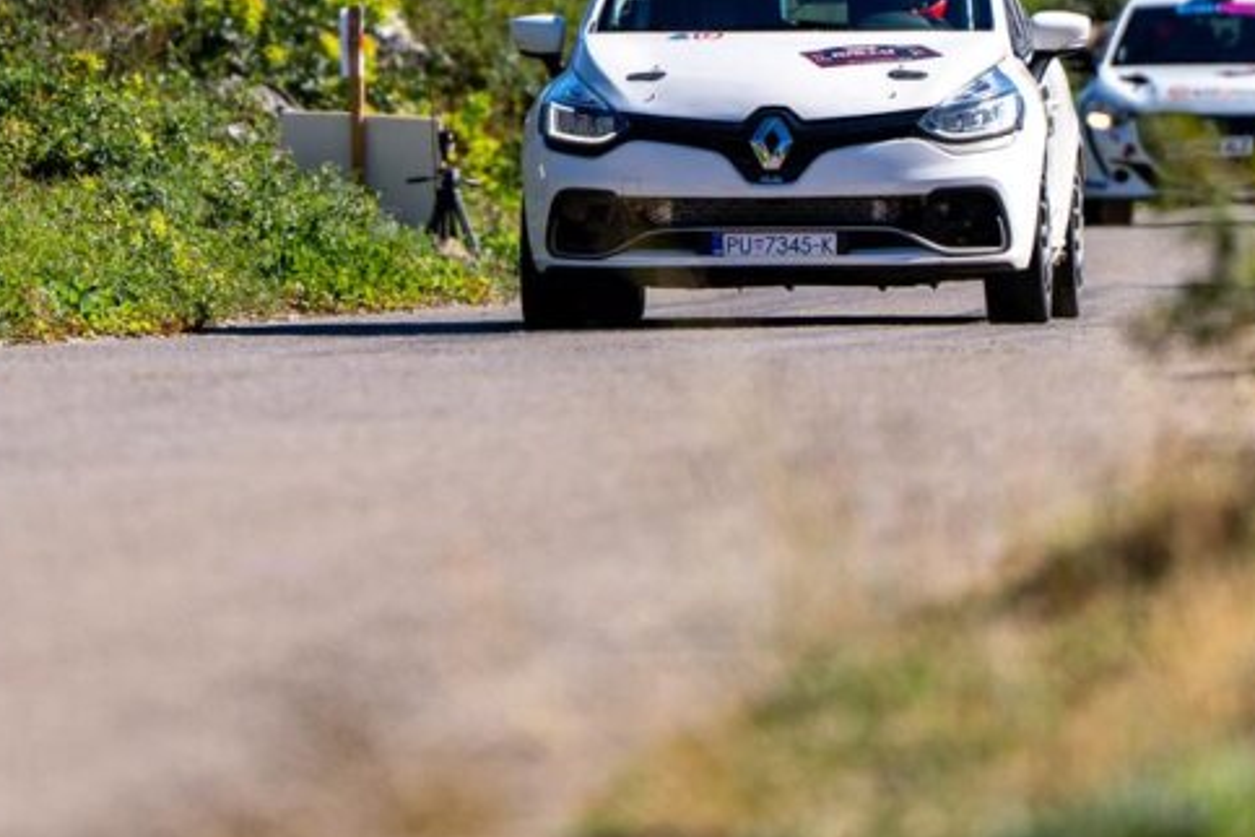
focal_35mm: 522
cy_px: -55
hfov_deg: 4.0
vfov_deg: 2.6
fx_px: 18196
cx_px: 520
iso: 125
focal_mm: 200
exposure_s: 1/2500
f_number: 2.8
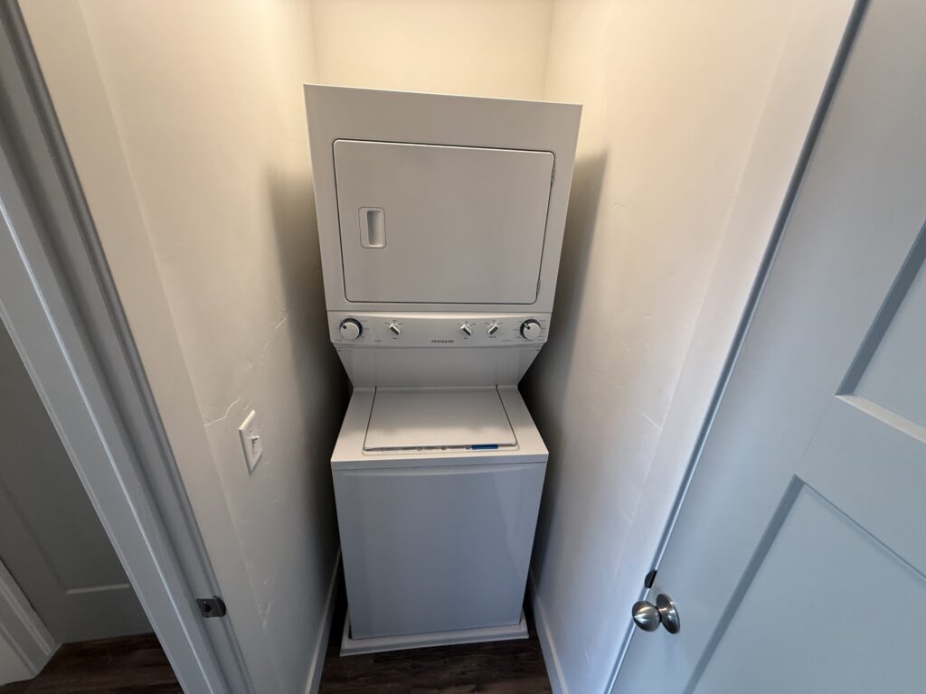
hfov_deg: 102.1
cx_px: 463
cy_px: 347
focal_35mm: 14
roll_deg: -1.7
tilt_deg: -23.5
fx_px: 375
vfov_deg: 85.7
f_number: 2.2
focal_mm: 2.22
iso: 250
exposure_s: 1/60
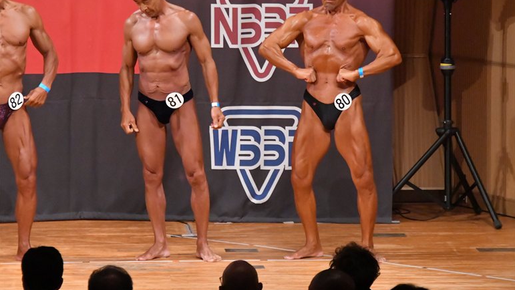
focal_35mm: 300
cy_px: 127
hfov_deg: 7.2
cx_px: 258
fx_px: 4097
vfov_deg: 4.1
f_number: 5.6
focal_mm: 190
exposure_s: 1/400
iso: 11400
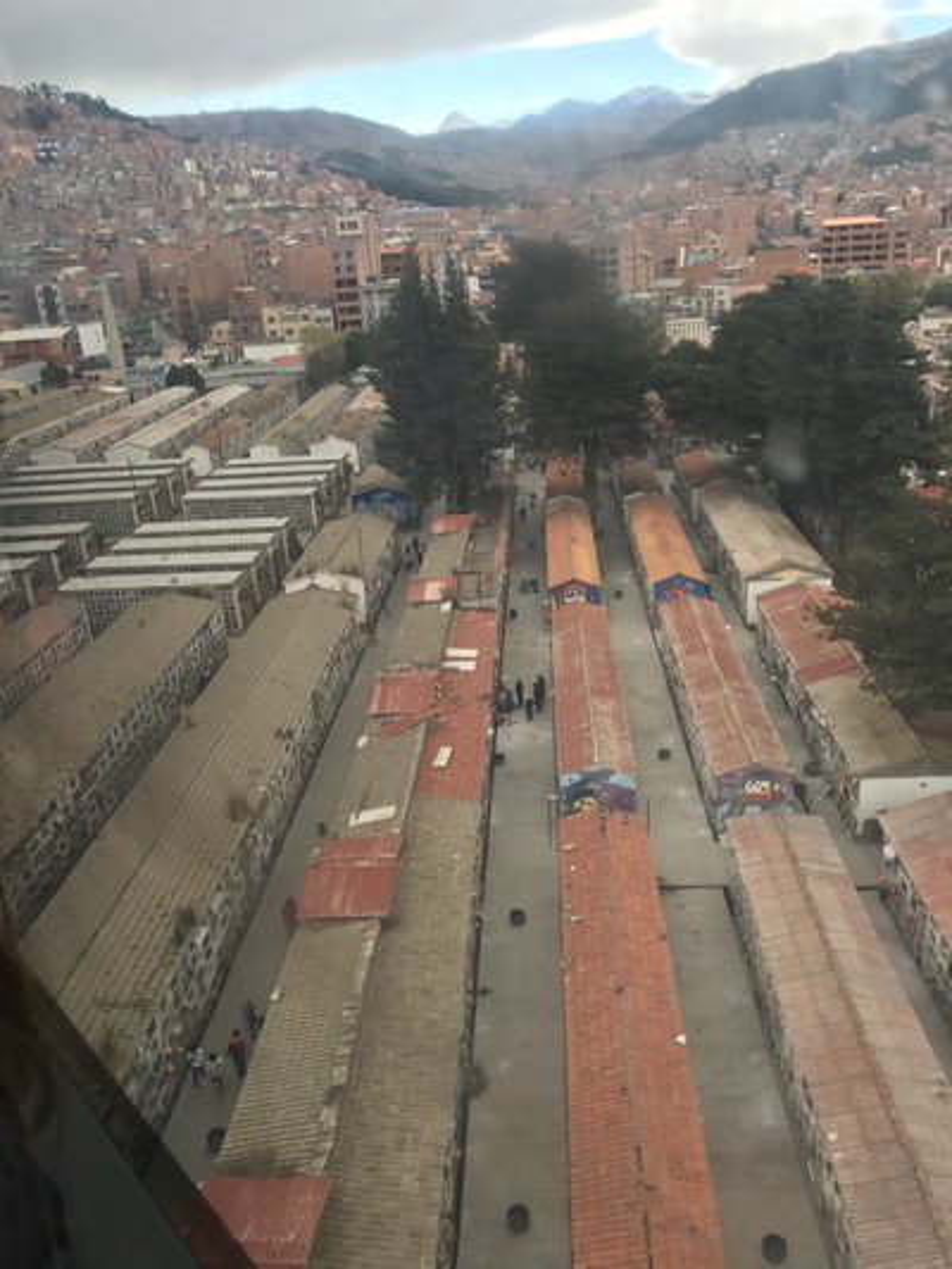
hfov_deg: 49.8
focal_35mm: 28
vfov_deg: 63.4
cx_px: 476
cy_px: 634
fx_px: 1026
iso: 32
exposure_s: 1/100
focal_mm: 3.99
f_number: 1.8
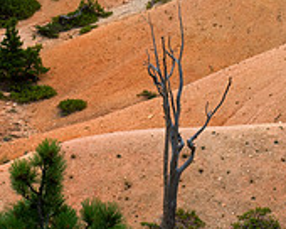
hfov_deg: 5.2
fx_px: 3140
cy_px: -40
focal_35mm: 371
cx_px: 84
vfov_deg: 4.2
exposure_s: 1/3
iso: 100
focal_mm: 116
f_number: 22
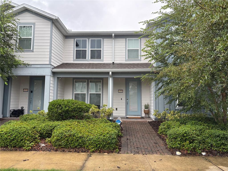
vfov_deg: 53.1
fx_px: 171
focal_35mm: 26
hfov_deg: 67.3
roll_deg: -0.6
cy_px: 86
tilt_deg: +5.9
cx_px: 114
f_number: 1.6
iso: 50
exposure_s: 1/268
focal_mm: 5.96
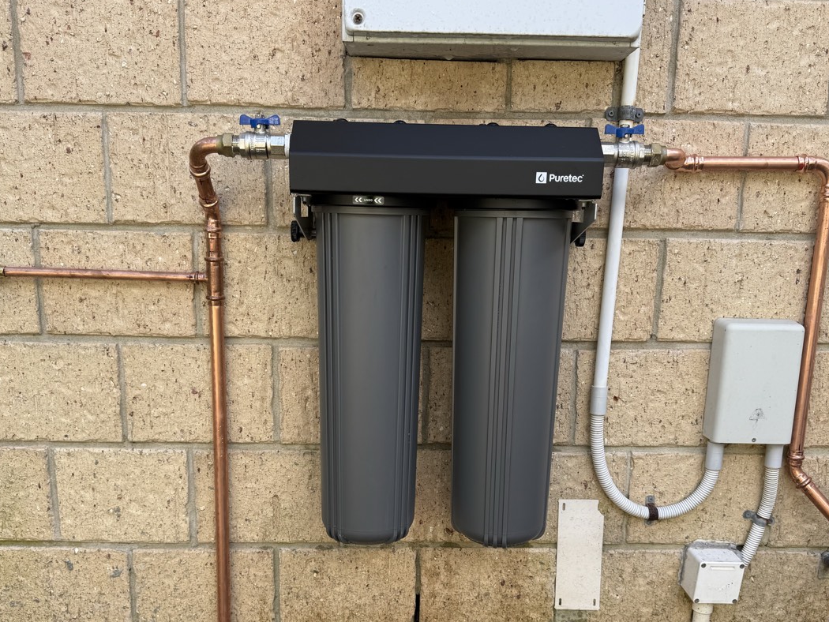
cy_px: 381
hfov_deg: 56.8
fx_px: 767
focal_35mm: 32
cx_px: 420
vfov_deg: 43.9
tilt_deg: -12.6
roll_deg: -1.4
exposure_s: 1/715
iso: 80
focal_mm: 6.76
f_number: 1.78
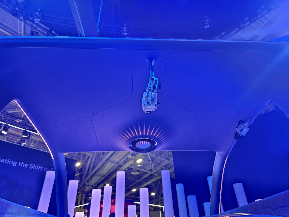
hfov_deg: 73.9
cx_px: 144
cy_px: 108
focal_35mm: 23
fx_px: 192
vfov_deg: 58.9
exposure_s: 1/42
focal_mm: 6.3
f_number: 1.7
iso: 250
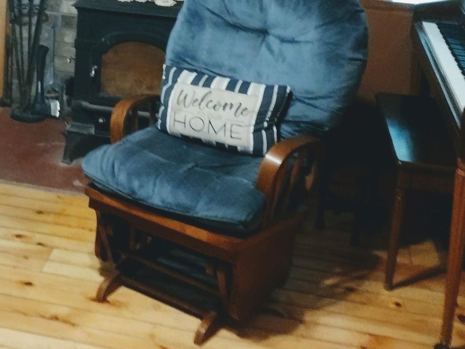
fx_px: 900
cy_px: 4
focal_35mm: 67
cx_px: 77
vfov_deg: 21.2
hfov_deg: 28.2
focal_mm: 4.71
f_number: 1.7
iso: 488
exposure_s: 1/40
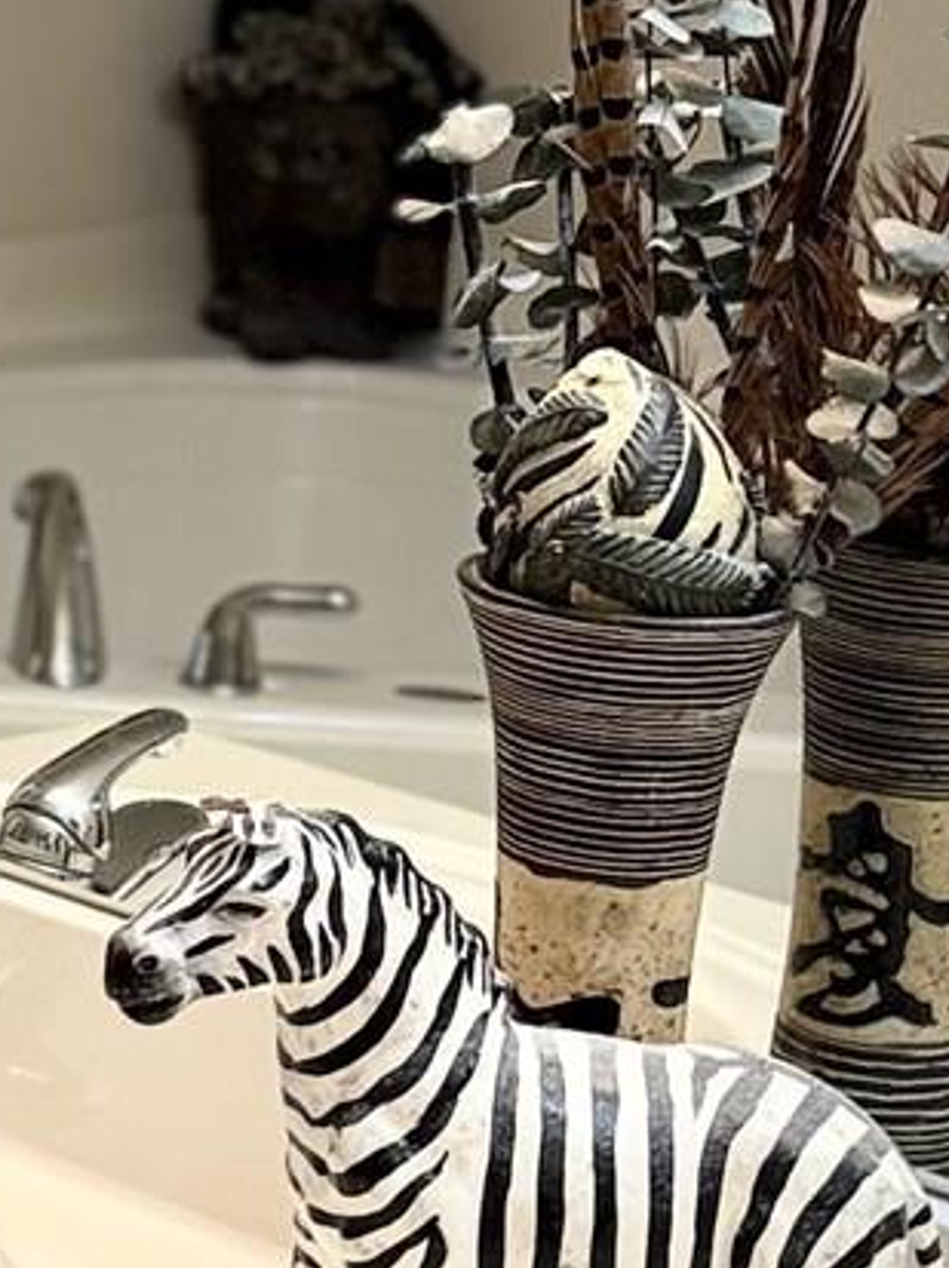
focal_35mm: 134
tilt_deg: -12.5
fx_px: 4906
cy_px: 439
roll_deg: -5.0
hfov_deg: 10.7
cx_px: -436
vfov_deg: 14.7
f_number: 1.78
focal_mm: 6.76
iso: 200
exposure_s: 1/120
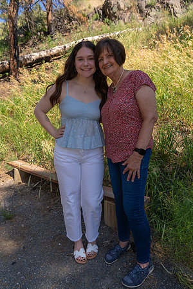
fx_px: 193
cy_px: 144
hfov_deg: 53.1
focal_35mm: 24
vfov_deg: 73.7
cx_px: 96
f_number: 4.5
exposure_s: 1/400
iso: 100
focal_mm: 24
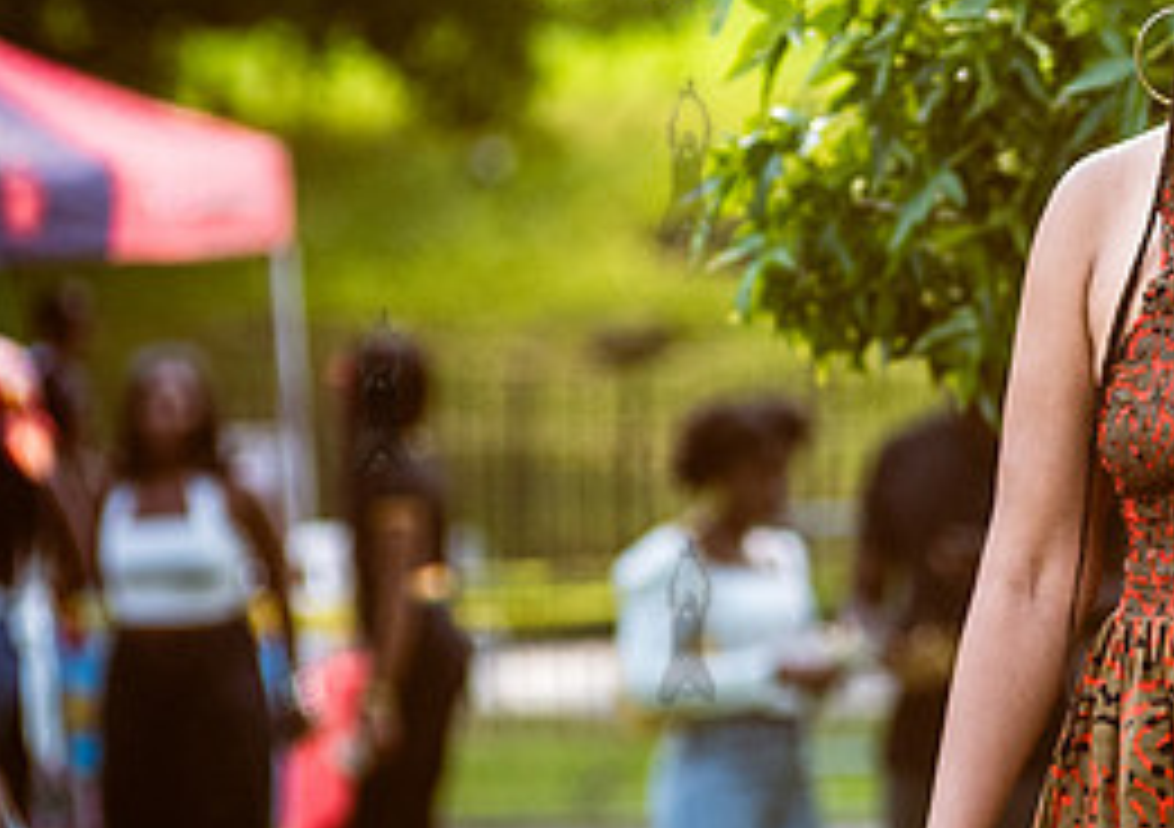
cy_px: 403
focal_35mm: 459
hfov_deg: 4.4
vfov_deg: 3.1
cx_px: 1310
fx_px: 15237
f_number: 4
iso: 1000
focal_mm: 170
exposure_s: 1/1600
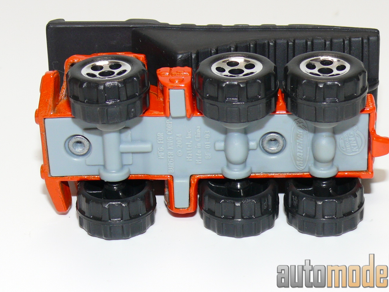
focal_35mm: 108
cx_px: 209
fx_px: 1214
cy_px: 122
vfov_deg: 13.7
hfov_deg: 18.2
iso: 100
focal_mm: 12.5
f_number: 4
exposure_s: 1/30
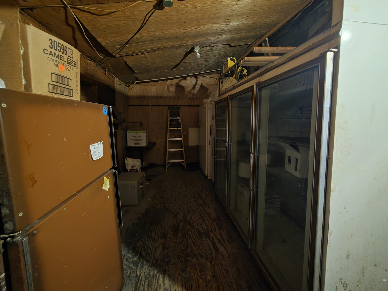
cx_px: 205
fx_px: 157
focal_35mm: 14
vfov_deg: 85.6
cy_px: 138
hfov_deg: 102.0
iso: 800
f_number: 1.9
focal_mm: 2.2
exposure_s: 1/8
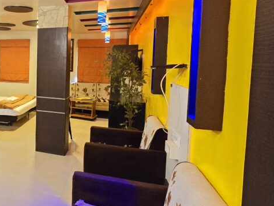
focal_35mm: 28
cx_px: 2
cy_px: 80
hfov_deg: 51.3
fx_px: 222
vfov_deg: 49.4
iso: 1250
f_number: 2.2
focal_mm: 2.2
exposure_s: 1/25
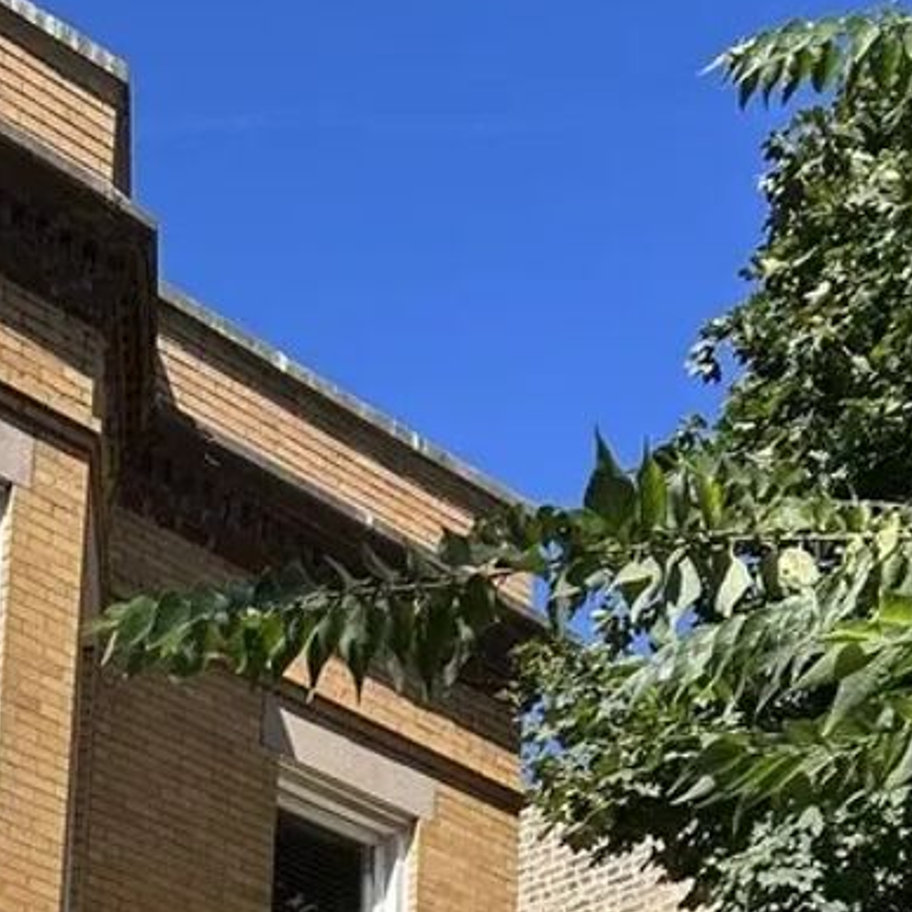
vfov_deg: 18.7
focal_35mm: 81
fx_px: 2414
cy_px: 1399
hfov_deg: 20.4
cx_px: -97
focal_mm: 5.7
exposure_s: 1/2299
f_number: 1.5
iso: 50
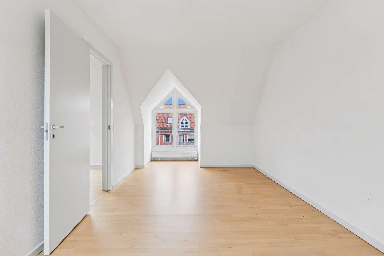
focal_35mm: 20
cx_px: 192
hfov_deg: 85.4
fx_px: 208
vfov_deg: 63.2
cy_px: 128
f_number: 8
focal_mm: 13
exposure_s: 1/6
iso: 200
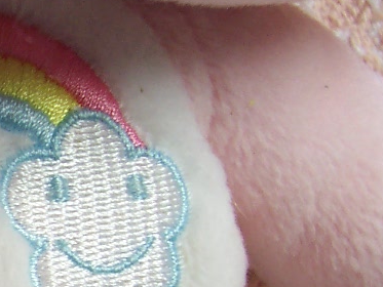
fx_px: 1317
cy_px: 298
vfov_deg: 12.3
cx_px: -160
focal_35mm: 119
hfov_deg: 15.5
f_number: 2.8
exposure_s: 1/60
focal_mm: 5.6
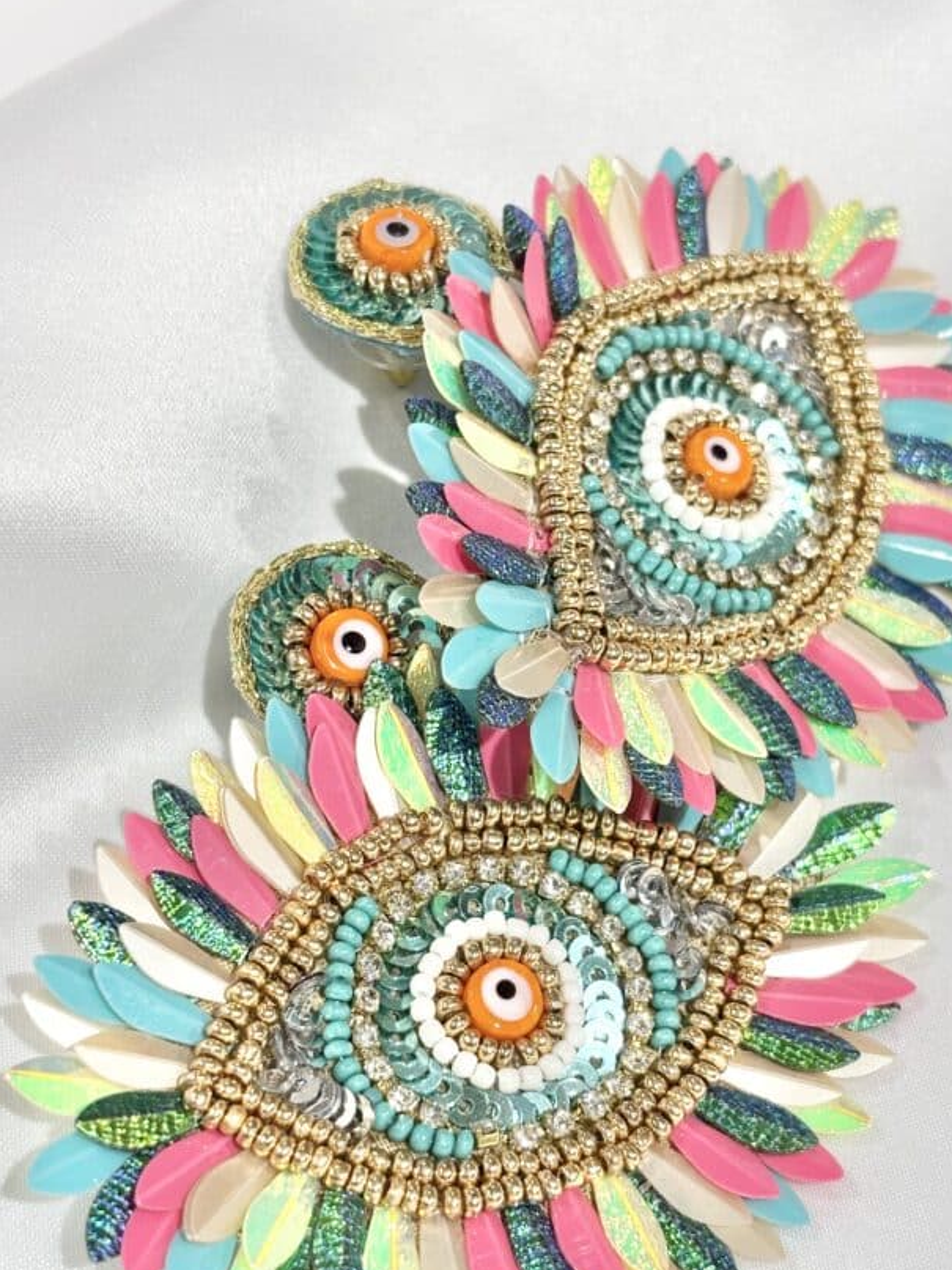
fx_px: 2421
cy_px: 738
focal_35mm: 66
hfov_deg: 22.2
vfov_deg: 29.3
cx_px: 502
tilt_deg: -45.8
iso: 25
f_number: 1.6
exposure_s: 1/148
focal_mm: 5.96
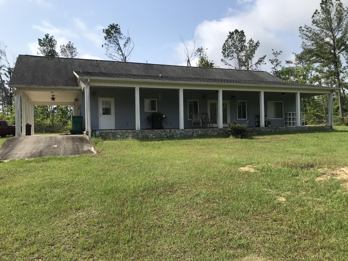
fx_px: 281
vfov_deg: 49.7
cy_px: 130
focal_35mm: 28
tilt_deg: +0.5
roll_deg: +1.2
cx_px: 174
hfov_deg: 63.4
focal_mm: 3.99
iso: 20
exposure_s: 1/2398
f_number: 1.8
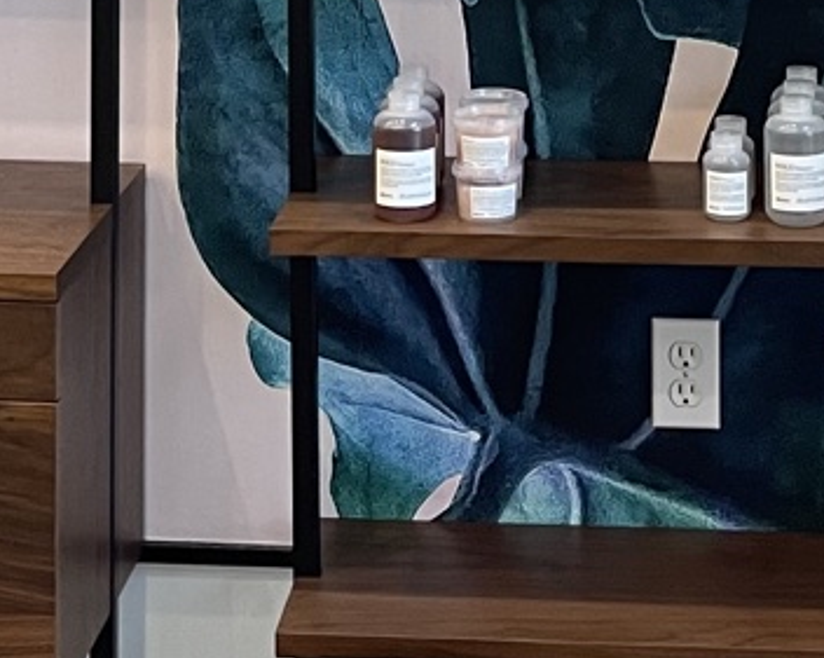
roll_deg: -0.1
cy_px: -485
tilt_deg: -3.4
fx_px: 3095
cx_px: 398
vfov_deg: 11.4
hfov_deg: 15.2
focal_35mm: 127
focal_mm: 5.1
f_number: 1.6
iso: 125
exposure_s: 1/60
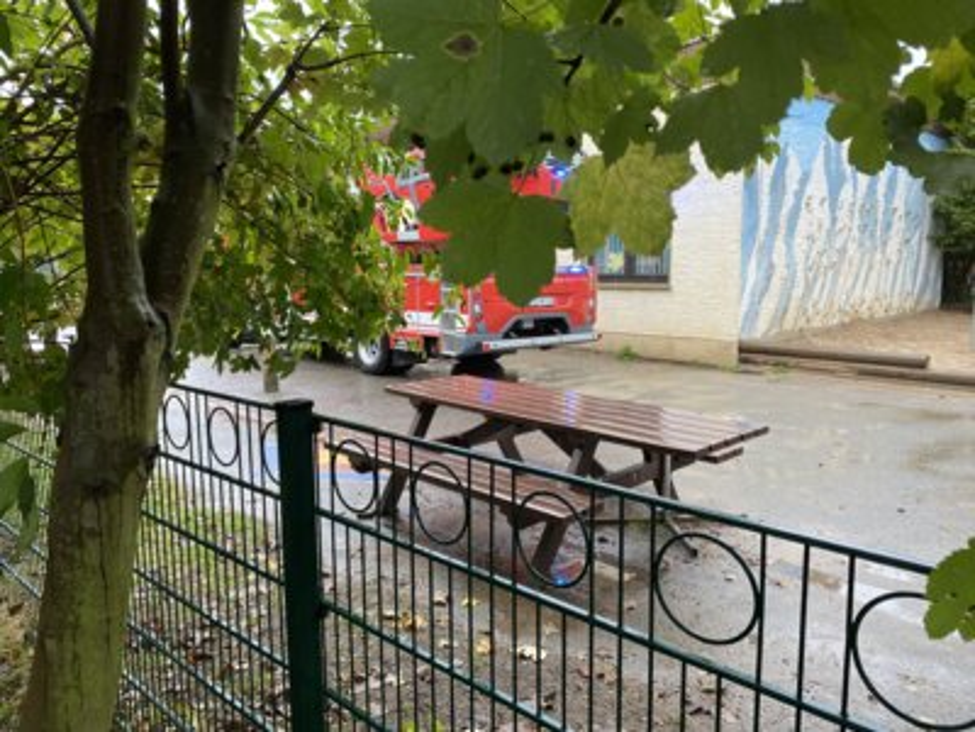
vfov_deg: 53.1
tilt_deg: -6.9
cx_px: 488
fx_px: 732
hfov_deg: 67.3
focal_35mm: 26
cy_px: 366
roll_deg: +0.6
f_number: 1.8
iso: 125
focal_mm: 4.25
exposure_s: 1/121
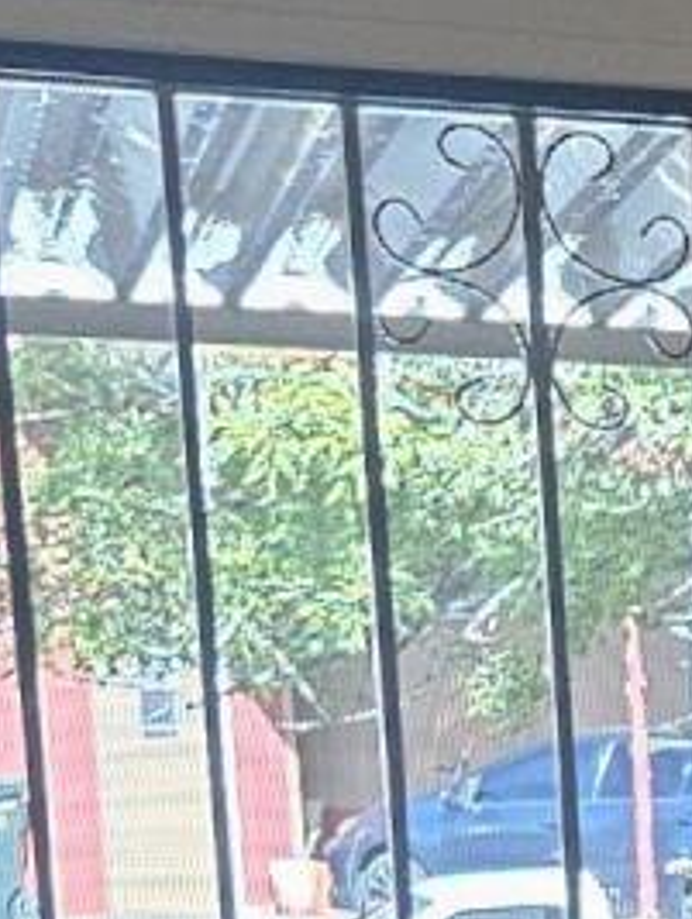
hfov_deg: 7.4
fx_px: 4574
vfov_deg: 10.8
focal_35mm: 172
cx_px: 2265
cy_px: 1618
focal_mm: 5.4
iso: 200
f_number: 1.8
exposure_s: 1/120
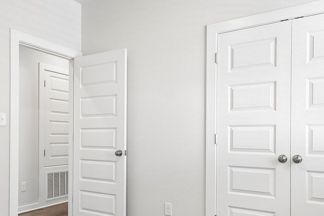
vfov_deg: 42.1
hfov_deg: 60.2
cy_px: 132
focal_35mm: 31
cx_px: 145
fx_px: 279
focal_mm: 10
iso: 400
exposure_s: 1/20
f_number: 8
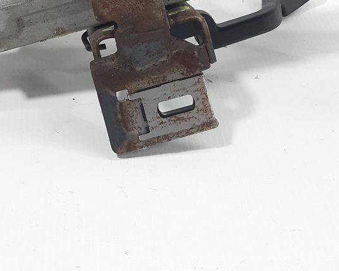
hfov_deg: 22.5
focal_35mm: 84
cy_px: -52
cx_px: 86
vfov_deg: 17.4
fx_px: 842
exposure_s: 1/50
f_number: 1.7
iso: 64
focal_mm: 3.93
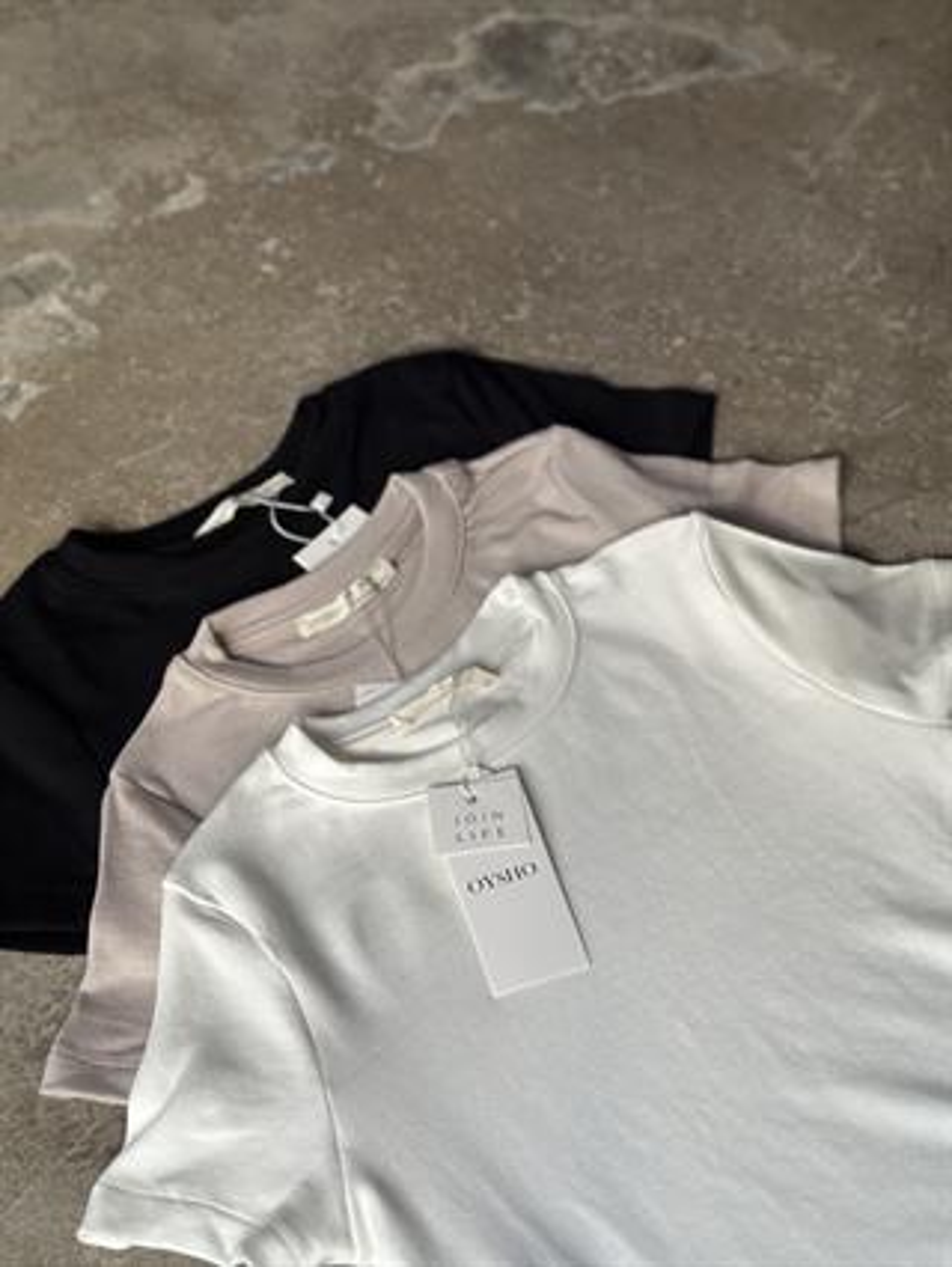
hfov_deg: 30.3
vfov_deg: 39.6
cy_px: 634
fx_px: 1758
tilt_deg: -55.6
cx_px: 476
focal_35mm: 48
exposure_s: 1/113
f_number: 1.78
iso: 125
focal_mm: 6.86
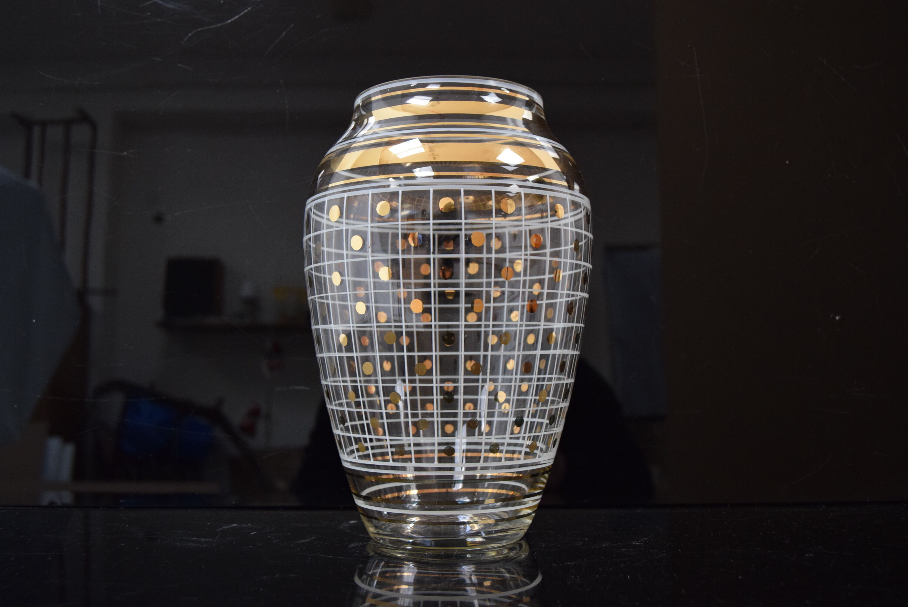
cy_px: 304
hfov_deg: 49.5
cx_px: 454
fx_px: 984
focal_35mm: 39
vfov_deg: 34.3
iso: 1600
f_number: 5
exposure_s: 1/100
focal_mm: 26
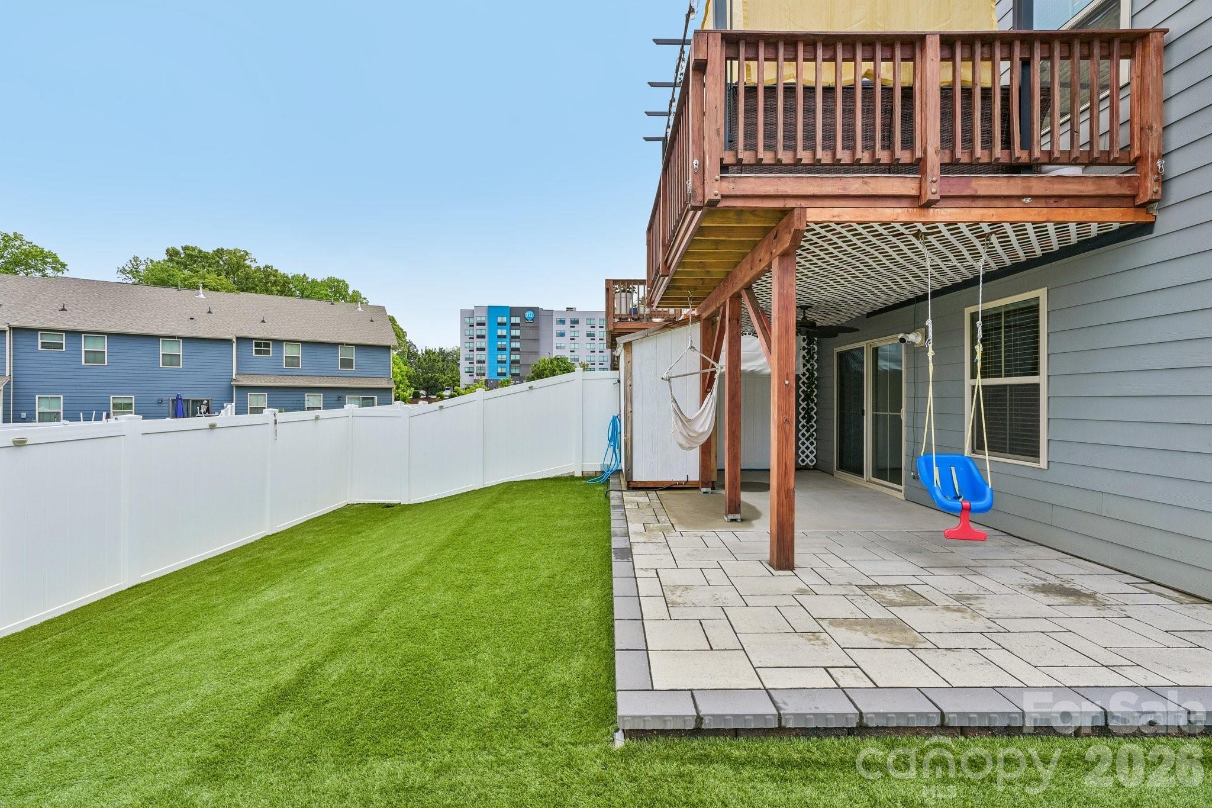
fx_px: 471
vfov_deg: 81.2
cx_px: 606
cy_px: 404
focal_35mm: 14
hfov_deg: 104.3
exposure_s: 1/320
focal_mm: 14
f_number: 8
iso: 100
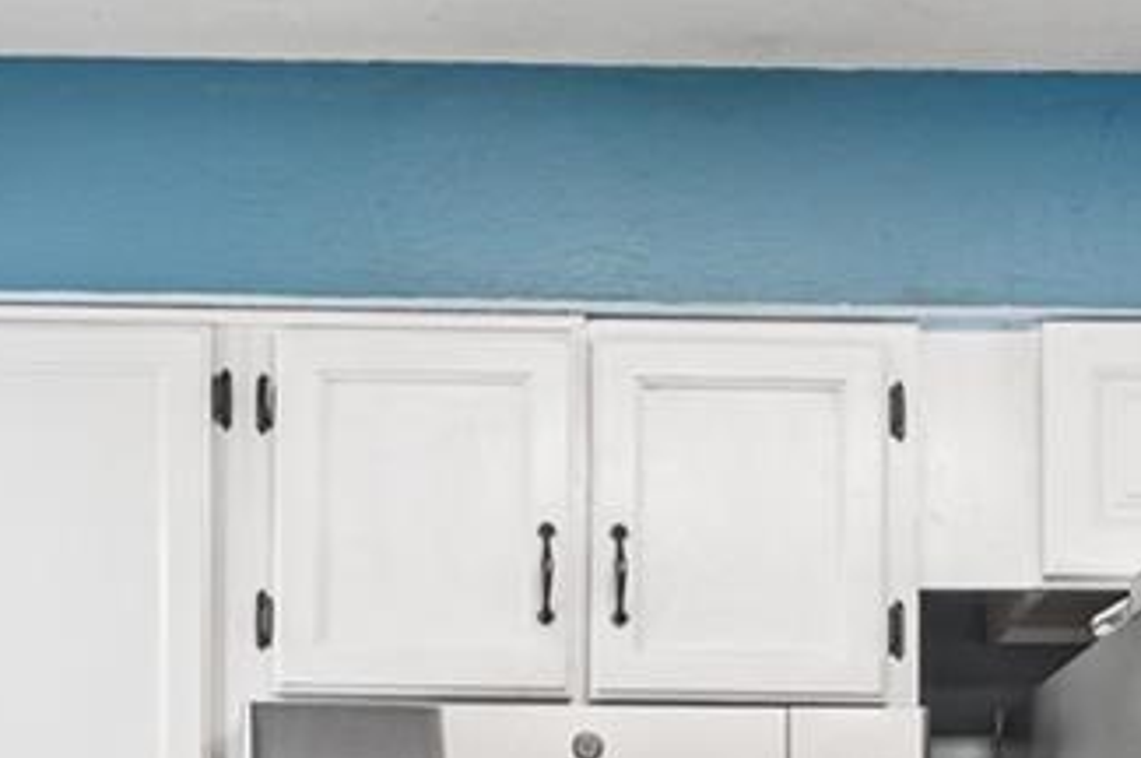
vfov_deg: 18.6
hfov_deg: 29.3
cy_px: 909
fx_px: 2185
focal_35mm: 69
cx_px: 537
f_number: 7.1
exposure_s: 1/5
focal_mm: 14
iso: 640
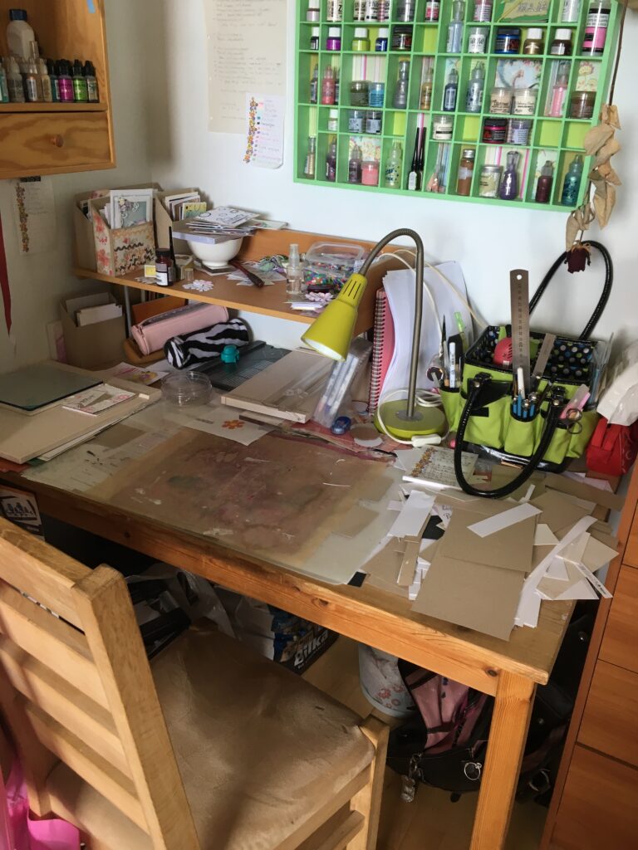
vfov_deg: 61.7
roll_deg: -1.8
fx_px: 713
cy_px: 425
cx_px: 319
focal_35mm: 29
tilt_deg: -27.3
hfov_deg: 48.2
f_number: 2.2
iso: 64
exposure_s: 1/33
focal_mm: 4.15
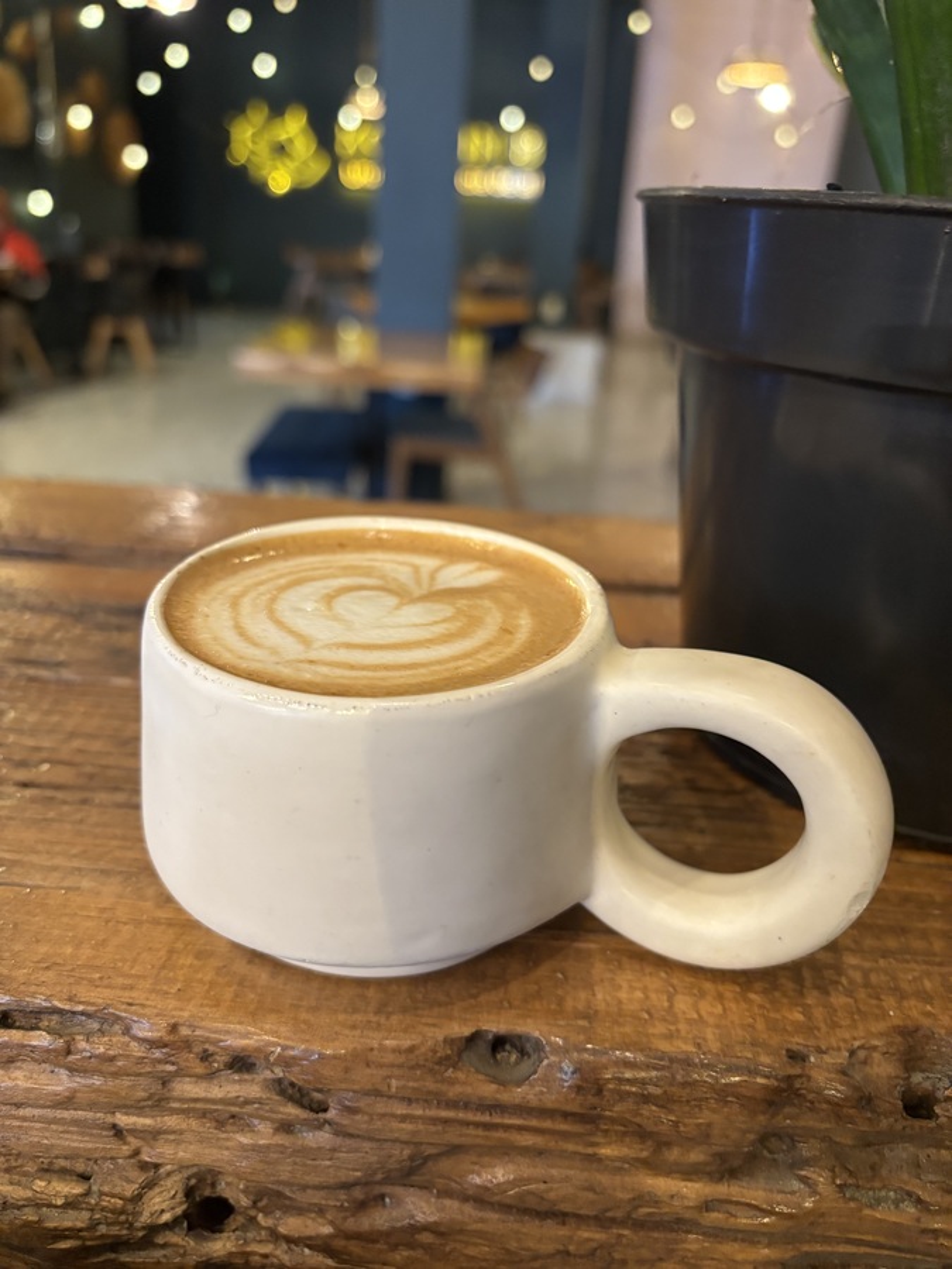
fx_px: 953
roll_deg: -3.9
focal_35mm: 26
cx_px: 476
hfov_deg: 53.1
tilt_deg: -23.6
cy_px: 634
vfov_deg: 67.3
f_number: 1.6
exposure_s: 1/41
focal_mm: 5.96
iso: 400
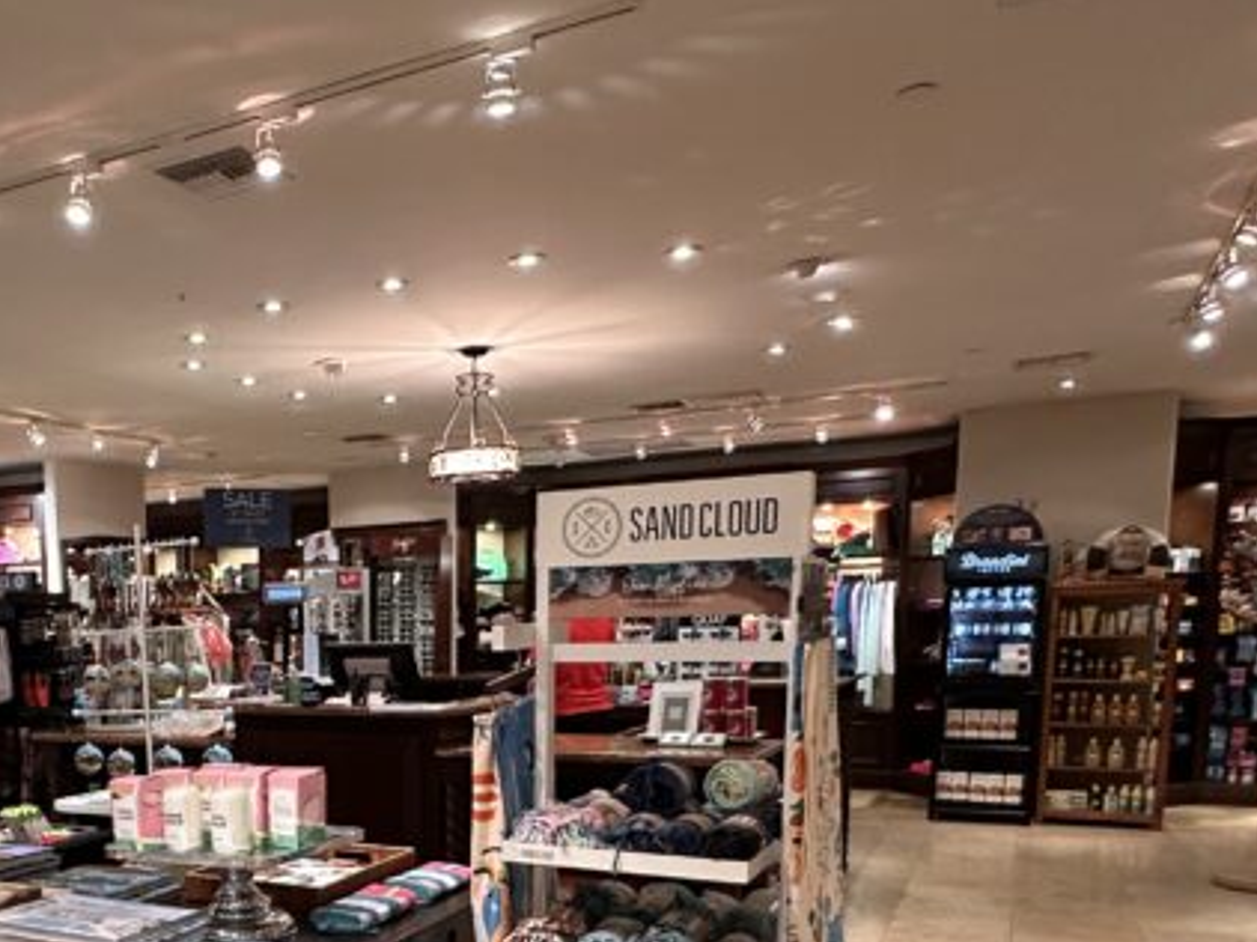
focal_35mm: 34
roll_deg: +1.1
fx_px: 1234
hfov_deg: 50.4
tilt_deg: -8.3
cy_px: 802
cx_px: 232
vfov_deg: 39.5
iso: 500
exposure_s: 1/60
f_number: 2.2
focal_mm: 2.22
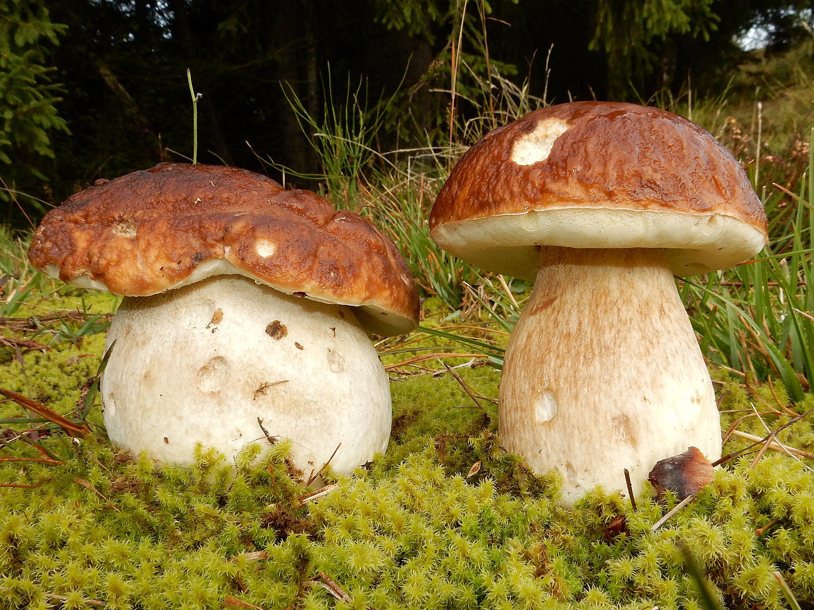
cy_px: 305
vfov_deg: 54.9
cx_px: 407
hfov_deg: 69.4
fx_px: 588
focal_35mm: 25
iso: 125
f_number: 6.3
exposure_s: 1/60
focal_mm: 4.5
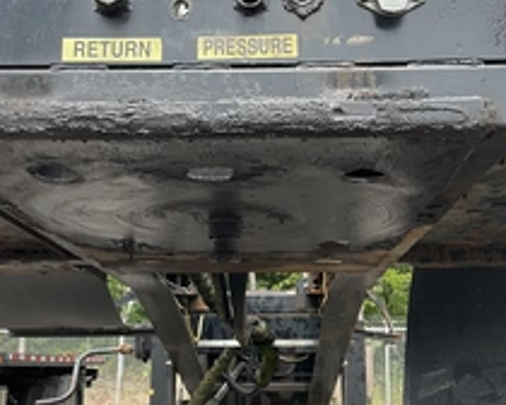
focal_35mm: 54
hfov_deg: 34.7
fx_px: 809
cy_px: 231
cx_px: 243
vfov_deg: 28.1
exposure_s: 1/375
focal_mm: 3
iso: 25
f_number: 1.8
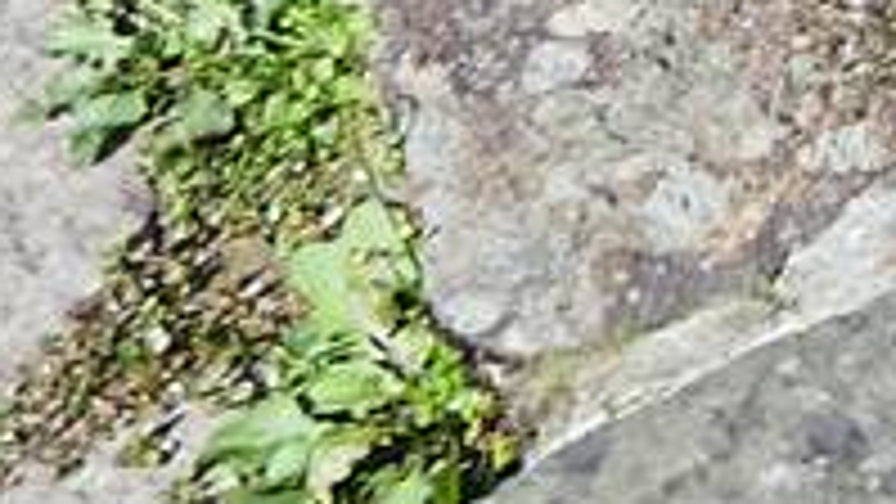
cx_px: 1936
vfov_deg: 7.0
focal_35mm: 153
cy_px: -1060
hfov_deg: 12.1
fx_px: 3636
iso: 200
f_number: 5
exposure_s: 1/800
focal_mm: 14
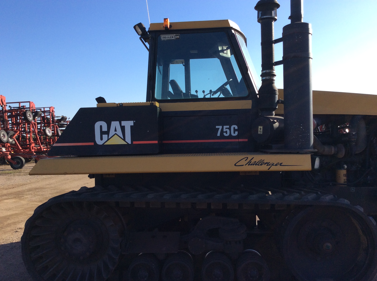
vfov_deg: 44.1
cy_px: 140
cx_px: 188
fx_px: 348
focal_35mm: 32
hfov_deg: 56.9
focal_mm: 3.3
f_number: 2.4
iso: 32
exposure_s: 1/969
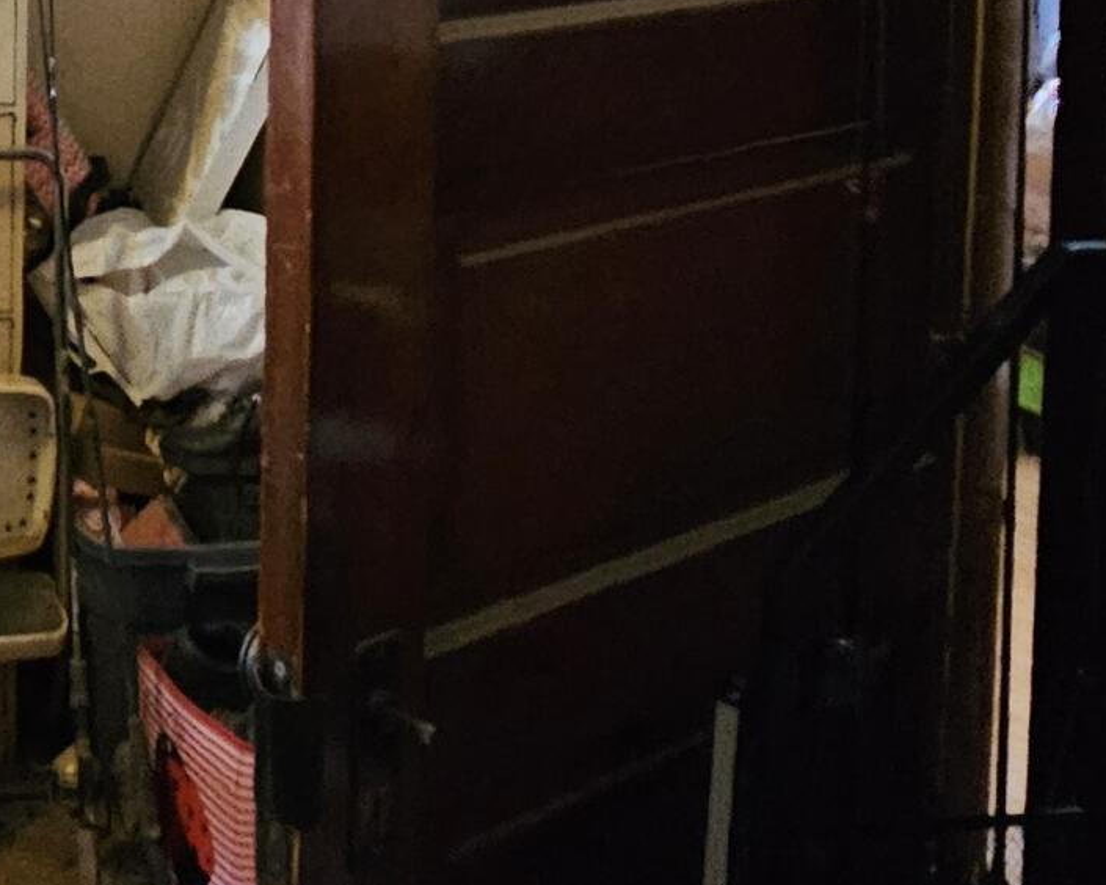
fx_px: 1768
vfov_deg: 24.9
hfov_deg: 28.9
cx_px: -298
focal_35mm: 54
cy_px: -226
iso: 640
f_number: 2.2
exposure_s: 1/24
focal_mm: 2.2
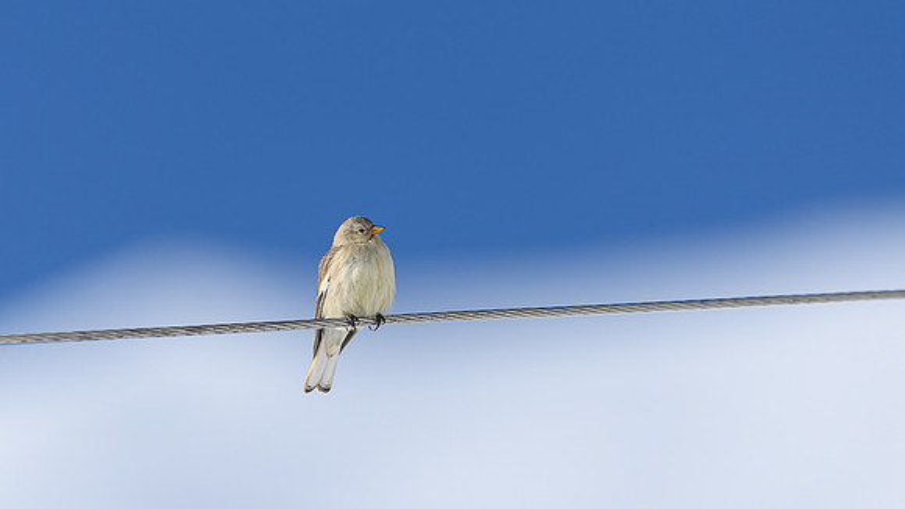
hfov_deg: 3.5
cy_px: 233
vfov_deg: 1.9
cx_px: 364
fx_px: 15011
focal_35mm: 626
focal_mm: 500
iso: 125
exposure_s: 1/3200
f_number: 4
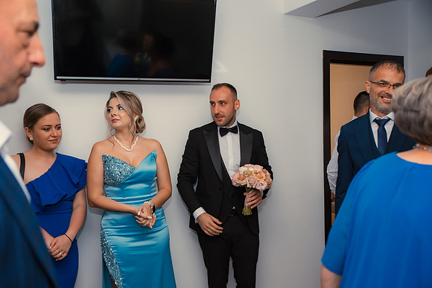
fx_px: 432
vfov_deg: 36.8
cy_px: 144
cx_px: 216
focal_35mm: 36
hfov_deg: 53.2
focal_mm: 36
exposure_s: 1/125
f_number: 3.5
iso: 800
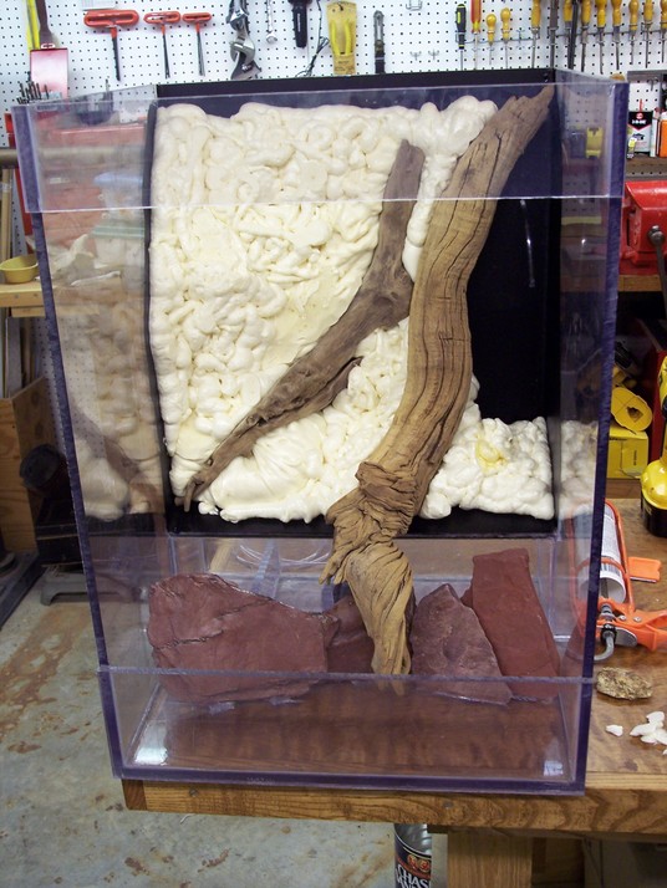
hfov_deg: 36.8
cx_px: 334
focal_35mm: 39
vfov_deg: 47.8
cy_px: 444
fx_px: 1001
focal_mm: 8
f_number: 3.4
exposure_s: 1/30
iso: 200
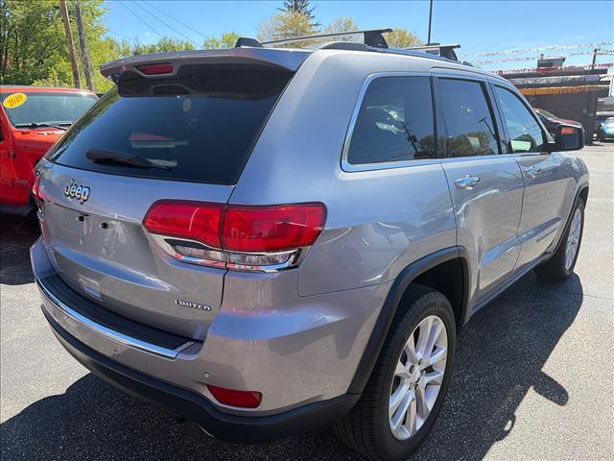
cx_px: 307
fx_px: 461
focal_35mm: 26
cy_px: 230
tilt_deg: -14.1
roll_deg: +2.1
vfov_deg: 53.1
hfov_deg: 67.3
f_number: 1.6
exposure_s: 1/1706
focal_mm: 5.96
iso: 64
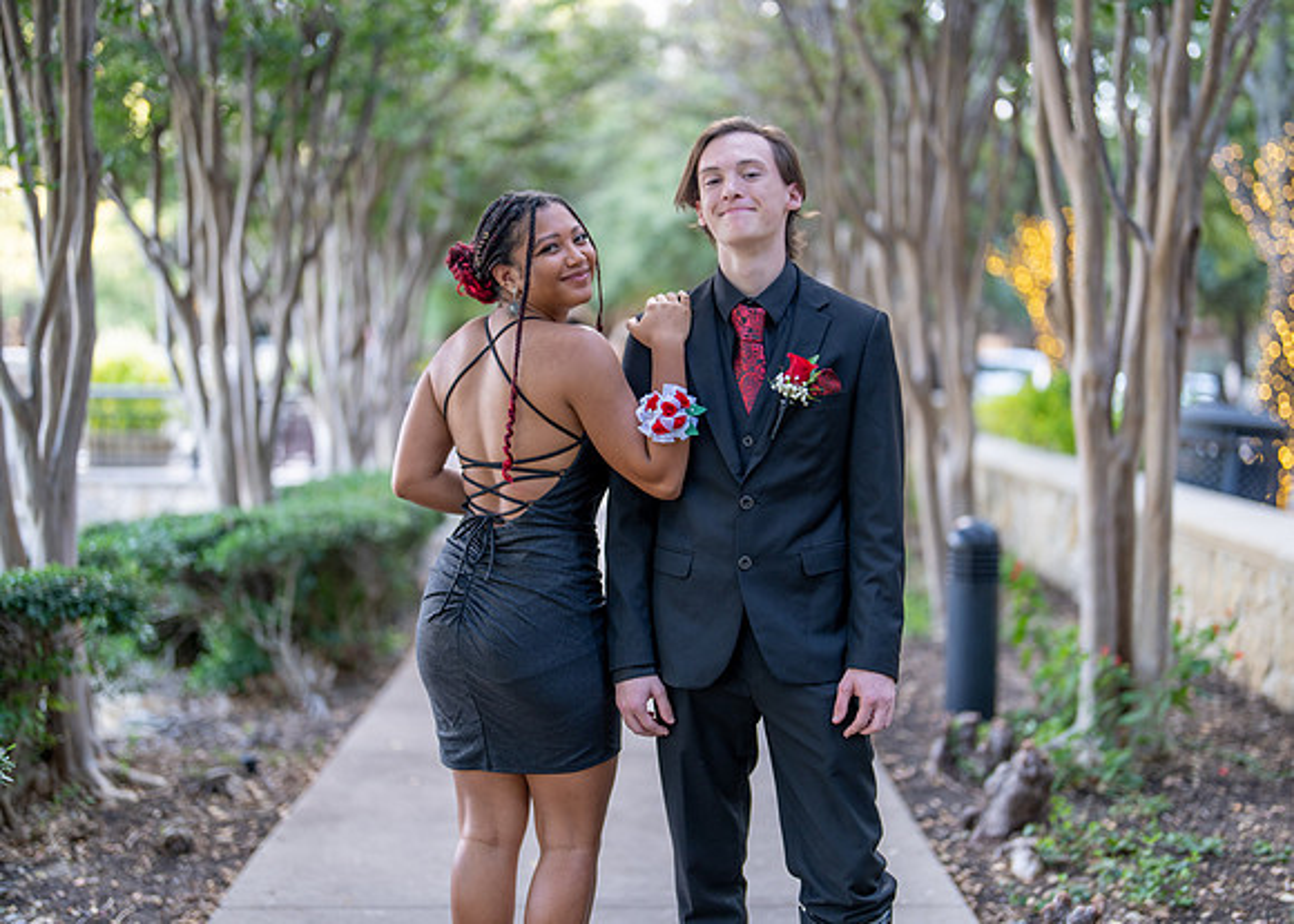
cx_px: 693
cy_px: 462
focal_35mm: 52
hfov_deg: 37.1
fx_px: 1925
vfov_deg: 27.0
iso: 100
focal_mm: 50
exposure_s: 1/250
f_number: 1.2
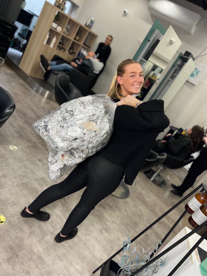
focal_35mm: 26
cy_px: 138
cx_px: 104
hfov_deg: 53.1
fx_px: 207
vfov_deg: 67.3
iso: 125
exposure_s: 1/100
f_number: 1.5
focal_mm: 5.7
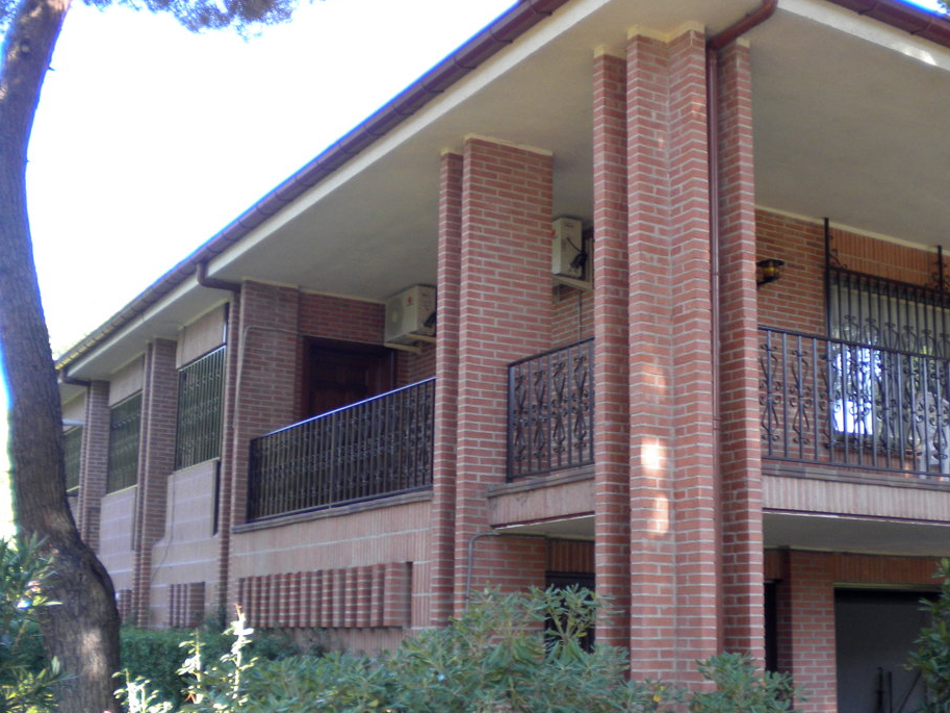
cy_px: 408
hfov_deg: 41.0
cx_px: 576
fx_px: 1263
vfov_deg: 31.5
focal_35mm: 46
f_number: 3.1
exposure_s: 1/68.7
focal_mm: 6.3
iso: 138
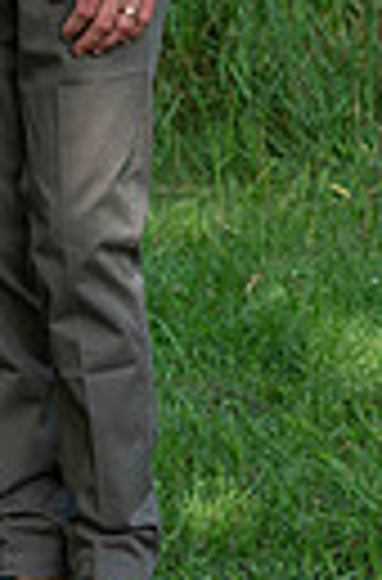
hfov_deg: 5.5
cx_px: -25
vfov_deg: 8.3
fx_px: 3931
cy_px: -180
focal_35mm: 245
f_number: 5
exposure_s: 1/250
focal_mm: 70
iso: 200
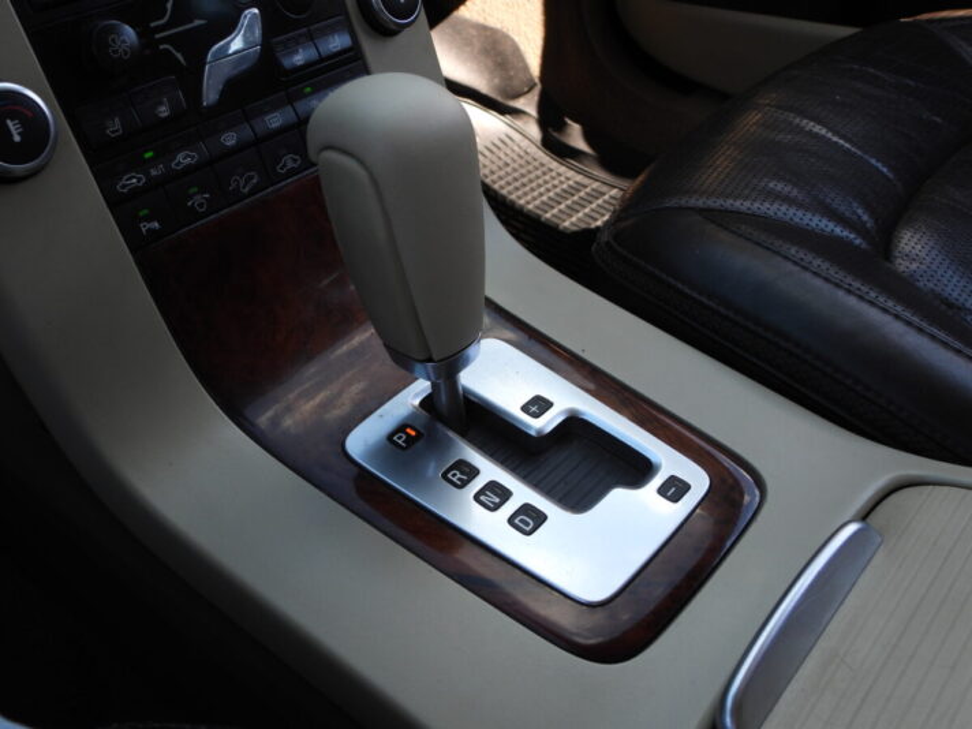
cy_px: 364
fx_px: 899
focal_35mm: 32
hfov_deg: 56.8
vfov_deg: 44.2
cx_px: 486
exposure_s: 1/200
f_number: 3.2
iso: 100
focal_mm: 5.8
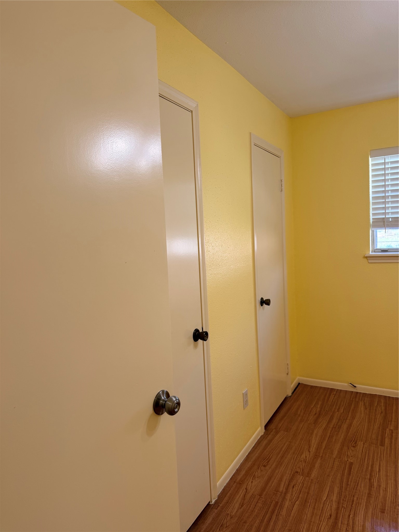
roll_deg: +2.5
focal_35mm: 24
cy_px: 266
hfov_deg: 56.8
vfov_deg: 71.6
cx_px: 200
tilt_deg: -5.6
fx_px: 369
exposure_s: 1/121
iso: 100
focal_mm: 6.76
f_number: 1.78
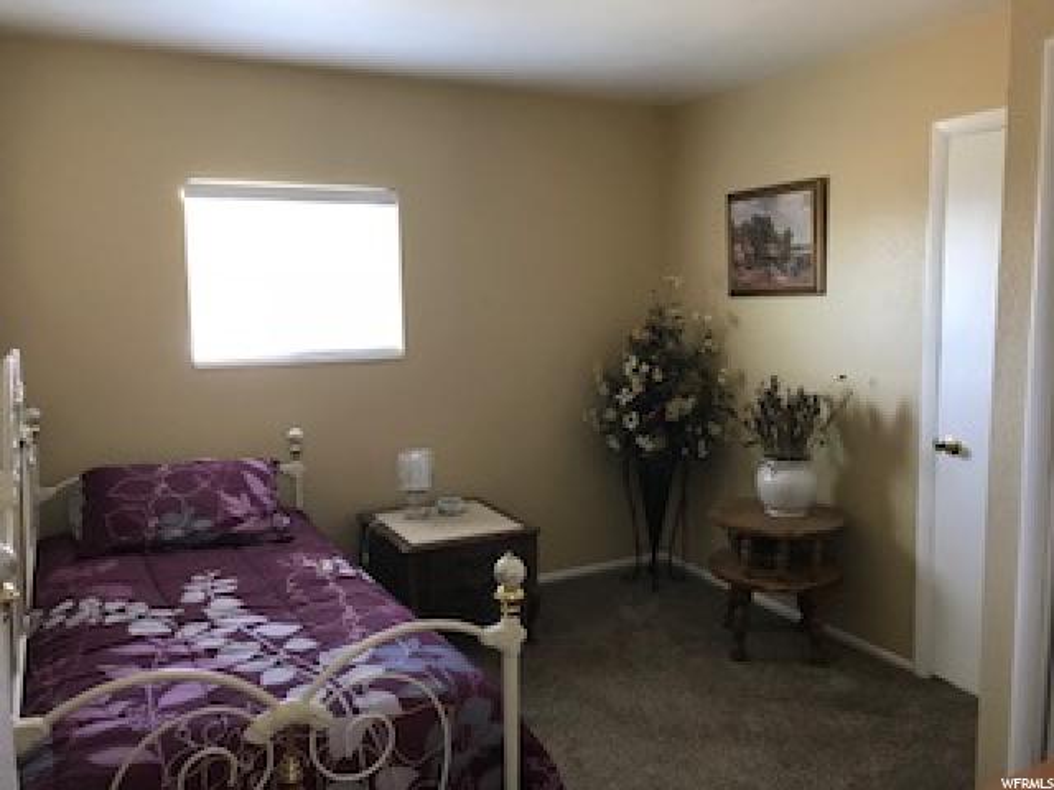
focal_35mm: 28
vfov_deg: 49.7
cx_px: 527
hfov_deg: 63.4
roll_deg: +1.6
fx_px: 853
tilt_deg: -7.4
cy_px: 395
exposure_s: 1/15
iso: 50
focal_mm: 3.99
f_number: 1.8
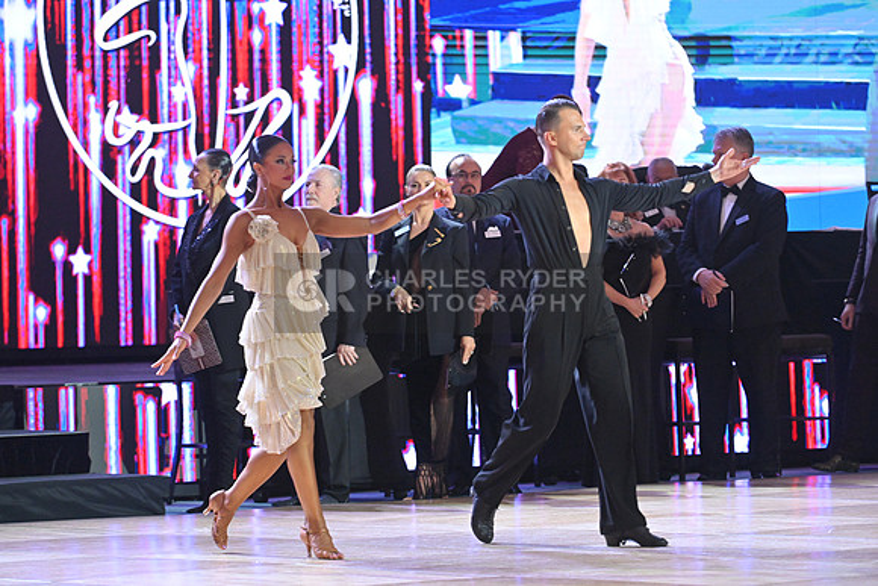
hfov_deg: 10.3
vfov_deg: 6.9
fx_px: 4879
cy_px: 293
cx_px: 439
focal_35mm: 200
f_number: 4.5
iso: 4000
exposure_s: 1/400
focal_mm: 200
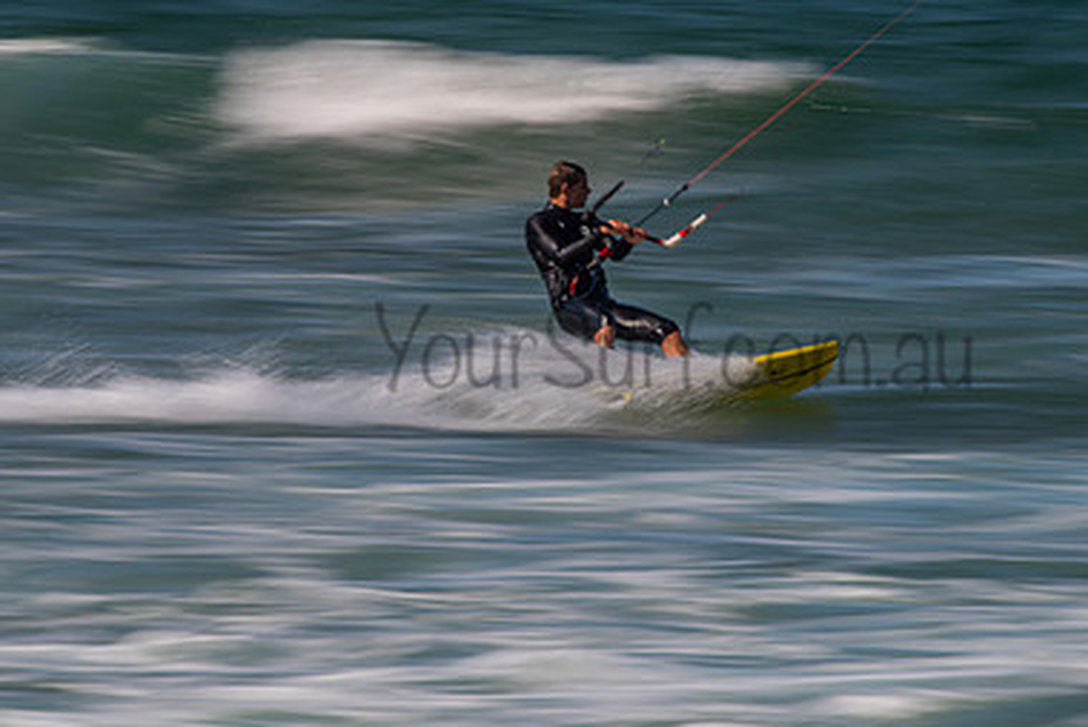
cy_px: 322
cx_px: 670
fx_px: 23076
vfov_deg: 1.8
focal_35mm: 763
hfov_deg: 2.7
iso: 64
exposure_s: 1/25
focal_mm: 500
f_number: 18
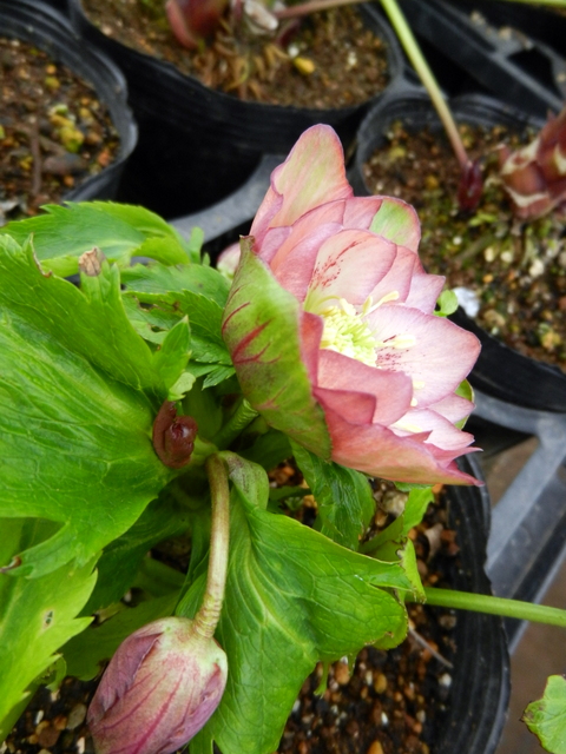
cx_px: 283
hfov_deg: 54.9
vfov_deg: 69.4
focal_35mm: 25
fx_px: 545
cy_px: 377
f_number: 3.5
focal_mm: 4.5
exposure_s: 1/250
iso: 320
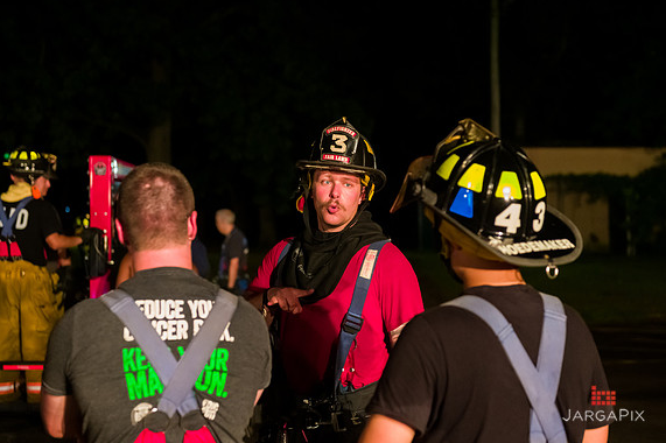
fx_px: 1128
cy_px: 221
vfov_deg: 22.2
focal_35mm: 61
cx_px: 336
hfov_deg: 32.9
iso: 6400
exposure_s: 1/125
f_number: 3.2
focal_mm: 60
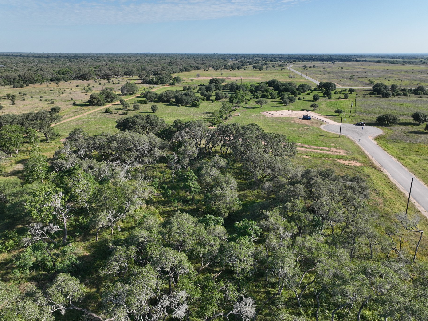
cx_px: 218
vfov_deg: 51.3
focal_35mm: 27
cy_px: 170
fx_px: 334
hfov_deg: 65.3
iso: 100
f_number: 2.8
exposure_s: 1/2000
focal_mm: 12.29
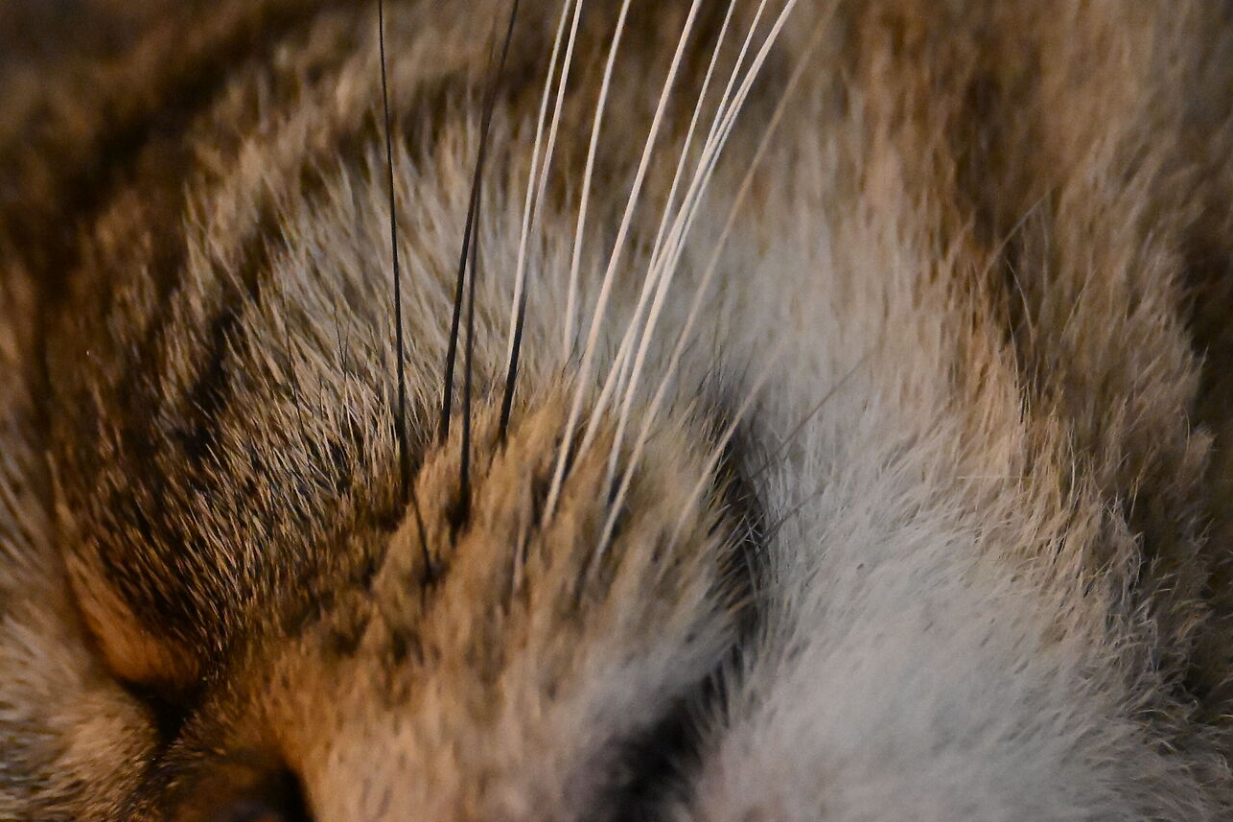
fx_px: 23970
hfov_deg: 2.9
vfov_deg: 2.0
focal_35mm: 700
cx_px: 461
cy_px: 660
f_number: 6.3
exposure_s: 1/50
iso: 12800
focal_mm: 250
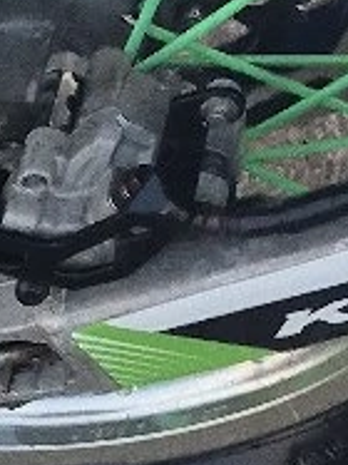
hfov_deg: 8.1
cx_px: 915
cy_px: -688
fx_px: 2201
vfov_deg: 10.3
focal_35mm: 164
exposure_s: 1/182
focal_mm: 5.4
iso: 200
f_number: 1.8
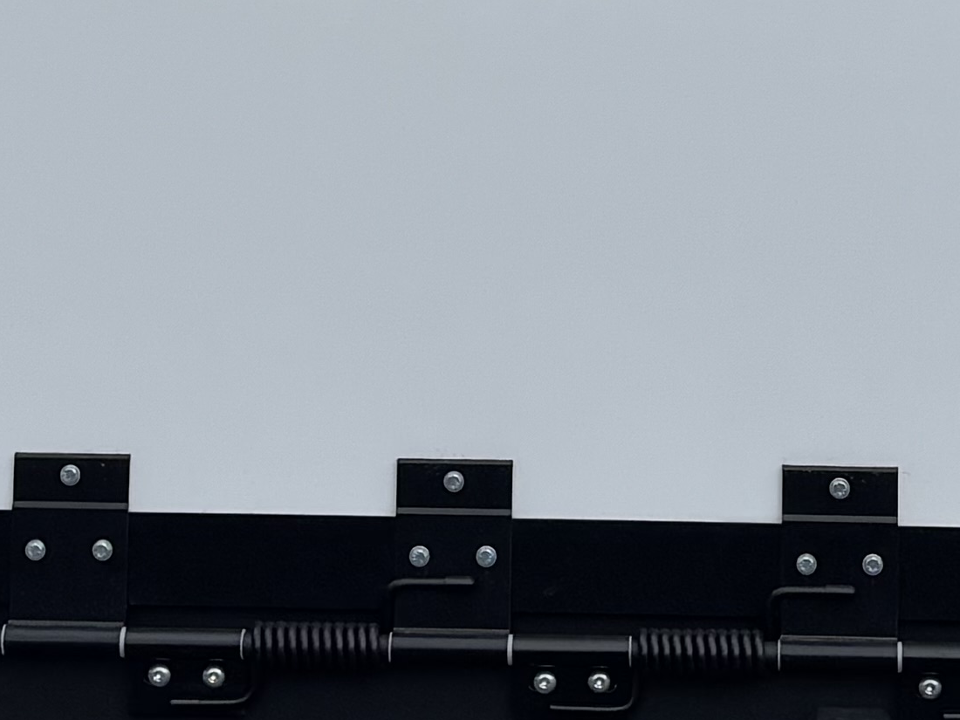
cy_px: -631
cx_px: 695
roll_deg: -0.6
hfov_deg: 14.6
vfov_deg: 10.3
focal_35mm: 135
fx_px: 3744
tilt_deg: +5.0
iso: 50
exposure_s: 1/1499
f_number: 1.6
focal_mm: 5.96
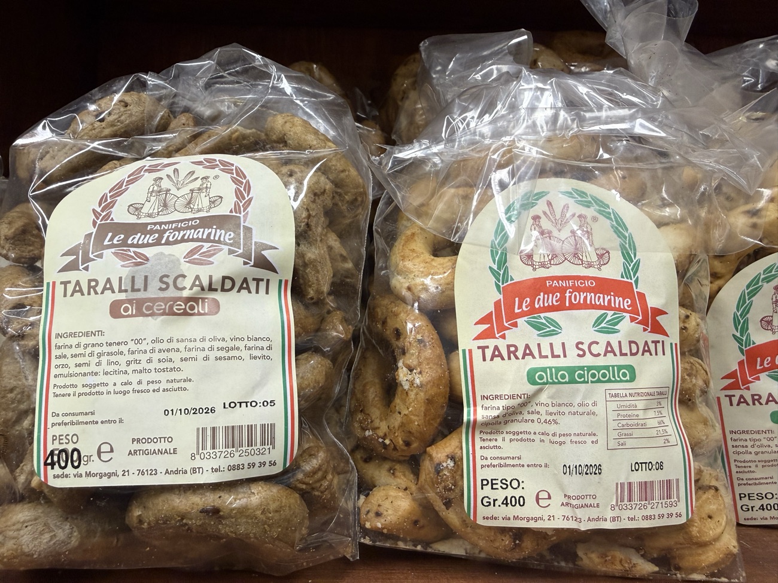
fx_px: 539
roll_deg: -1.4
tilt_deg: +2.6
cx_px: 389
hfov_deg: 71.6
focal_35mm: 24
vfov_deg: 56.8
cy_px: 292
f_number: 2.2
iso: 160
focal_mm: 2.22
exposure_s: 1/100
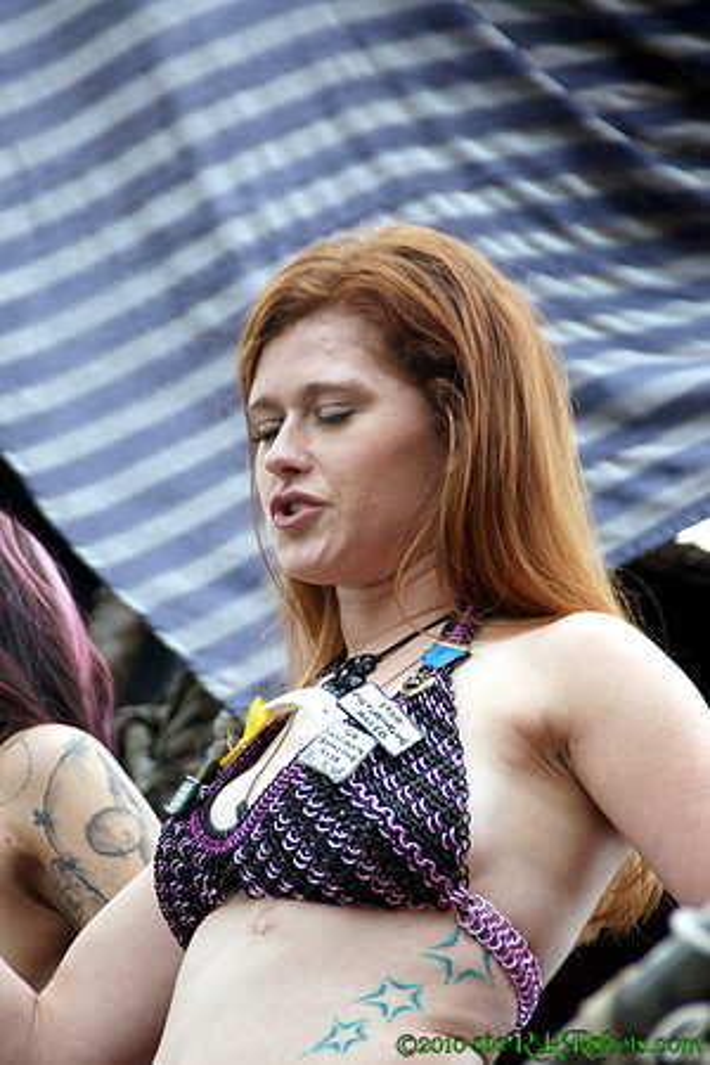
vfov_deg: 5.5
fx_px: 11093
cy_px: 532
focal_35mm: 375
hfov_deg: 3.7
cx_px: 355
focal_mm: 250
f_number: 6.3
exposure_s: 1/200
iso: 400
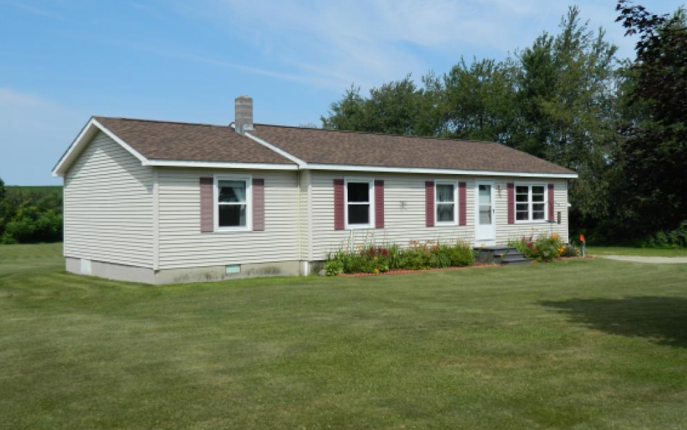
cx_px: 348
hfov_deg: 51.5
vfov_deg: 33.6
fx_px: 711
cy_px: 202
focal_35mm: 38
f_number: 9.4
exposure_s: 1/160
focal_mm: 6.2
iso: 80
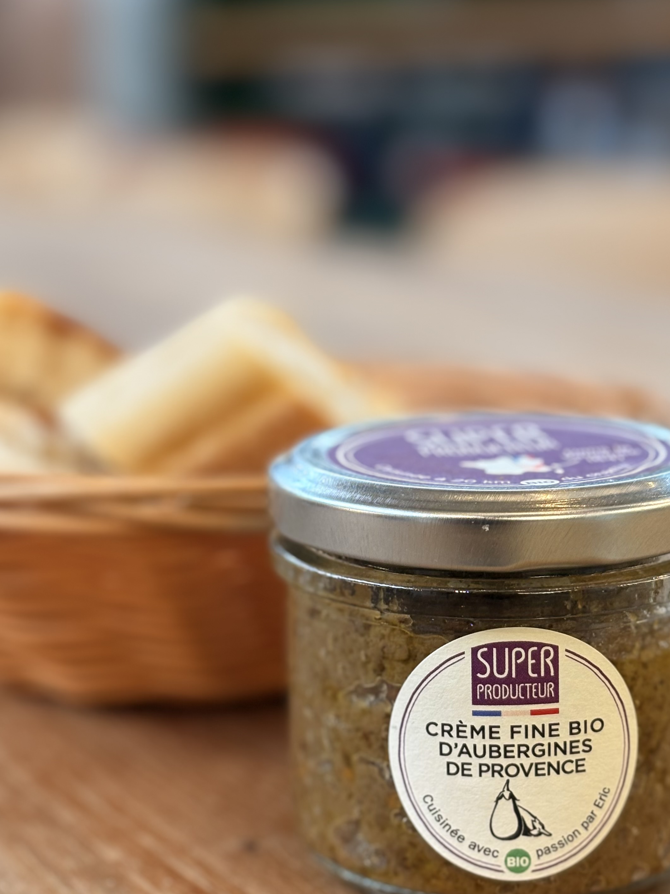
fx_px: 1910
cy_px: 507
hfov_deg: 19.9
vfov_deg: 26.3
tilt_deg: -12.2
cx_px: 356
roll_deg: +0.7
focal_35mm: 74
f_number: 1.6
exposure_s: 1/50
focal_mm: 5.96
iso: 64
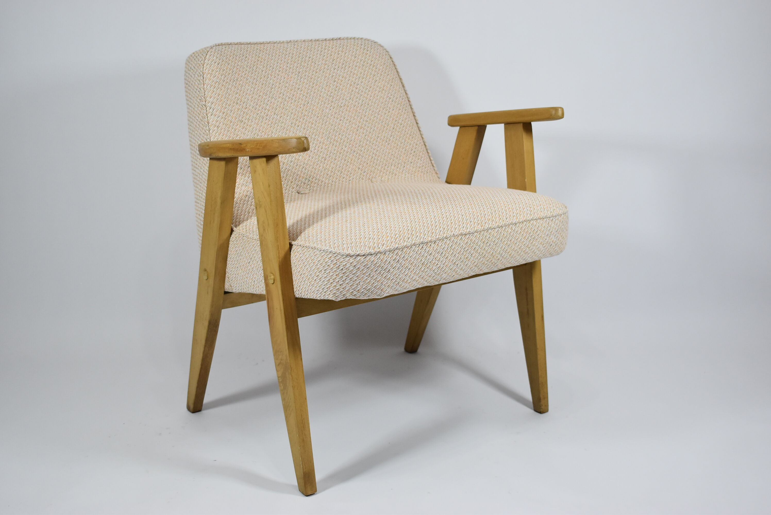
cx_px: 386
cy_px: 258
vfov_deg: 28.1
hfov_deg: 41.1
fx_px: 1029
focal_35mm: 48
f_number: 4.5
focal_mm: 32
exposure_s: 1/125
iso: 800
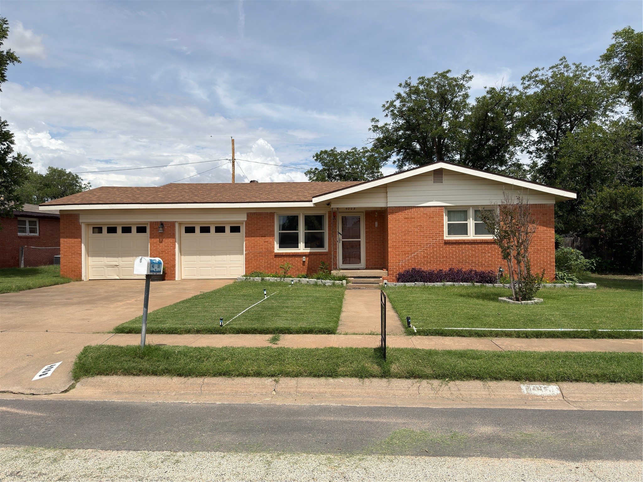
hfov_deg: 71.6
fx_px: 446
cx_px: 322
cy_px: 241
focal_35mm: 24
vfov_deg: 56.8
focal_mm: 6.76
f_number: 1.78
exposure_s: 1/8264
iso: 80
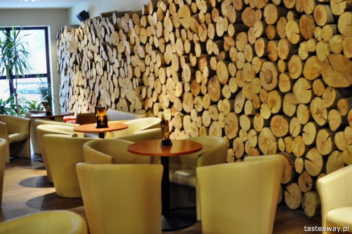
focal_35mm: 52
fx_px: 513
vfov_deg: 25.7
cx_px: 176
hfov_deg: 37.9
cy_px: 117
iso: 1600
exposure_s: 1/30
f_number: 2.8
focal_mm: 35
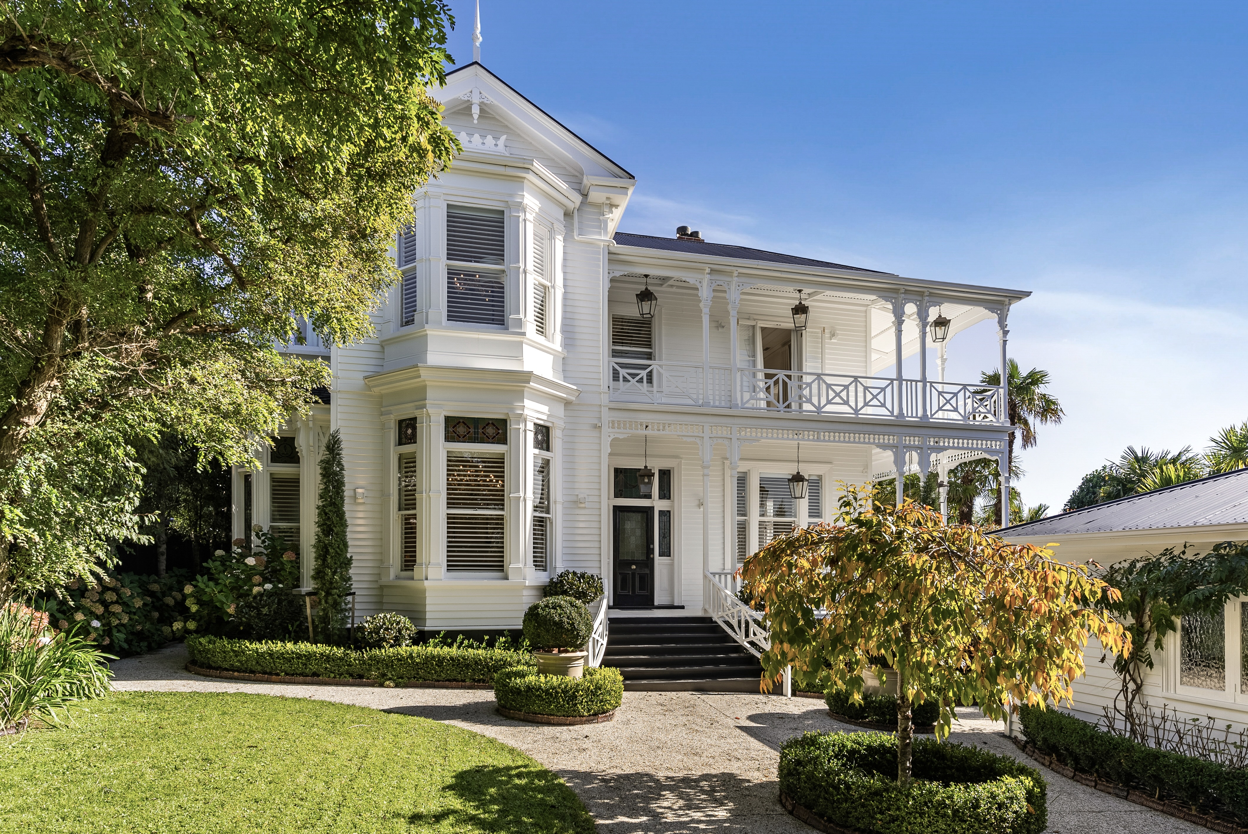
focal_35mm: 19
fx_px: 659
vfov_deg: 64.6
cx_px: 624
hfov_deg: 86.9
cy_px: 417
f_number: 6.3
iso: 100
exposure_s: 1/160
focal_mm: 19
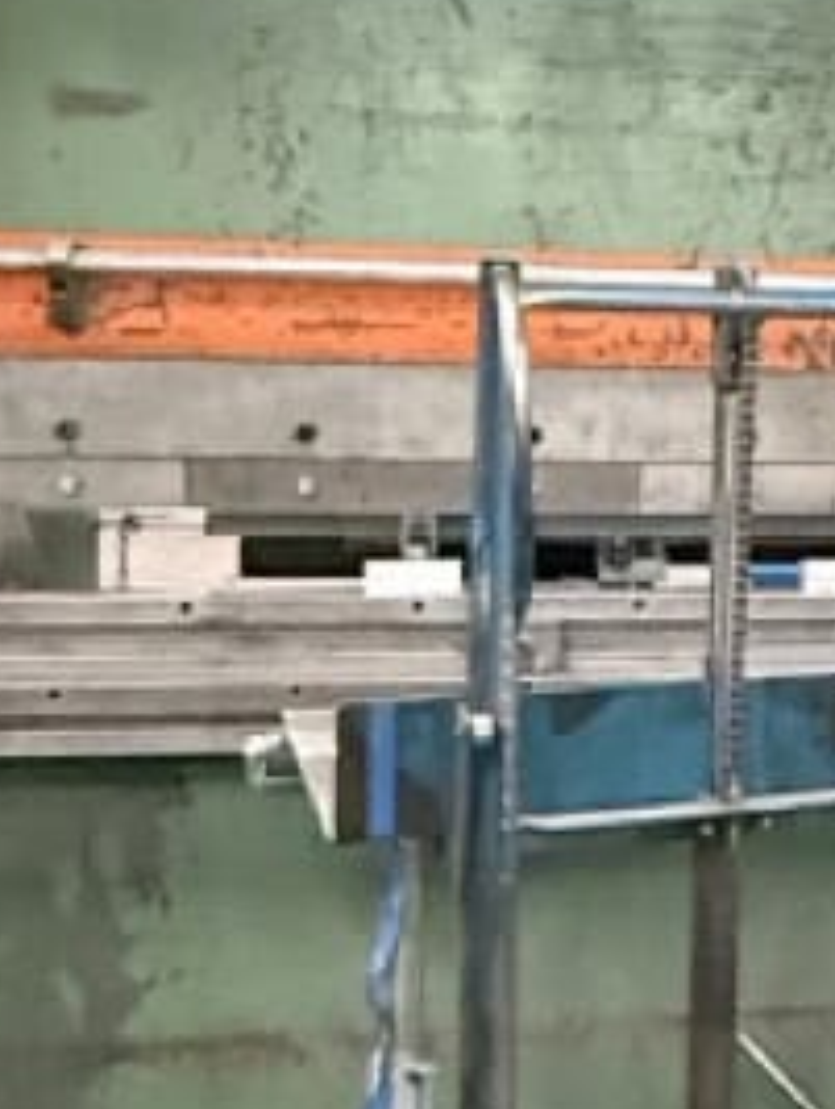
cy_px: 403
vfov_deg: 28.8
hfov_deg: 20.3
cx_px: 1063
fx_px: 2150
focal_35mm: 67
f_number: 2.2
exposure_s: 1/40
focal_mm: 2.2
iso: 1250
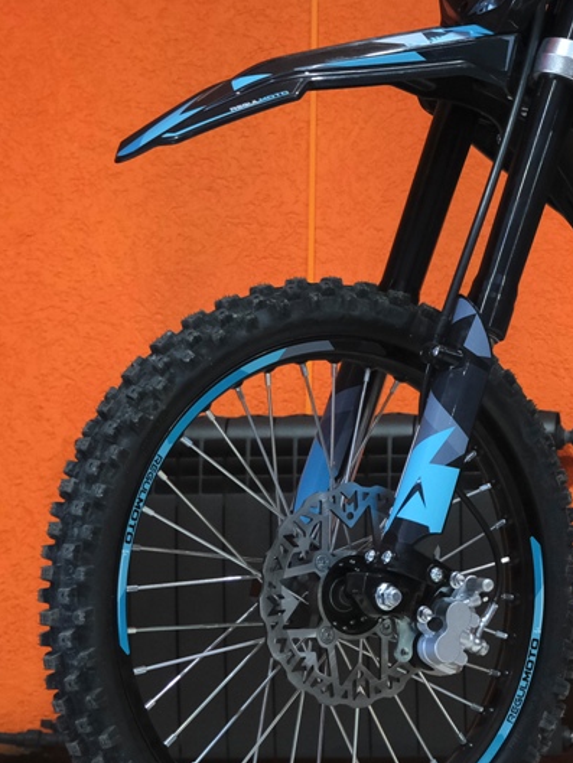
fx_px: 3464
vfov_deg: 12.5
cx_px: 730
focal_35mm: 157
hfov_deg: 9.3
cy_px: 158
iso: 1600
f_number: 4
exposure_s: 1/100
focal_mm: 35.8
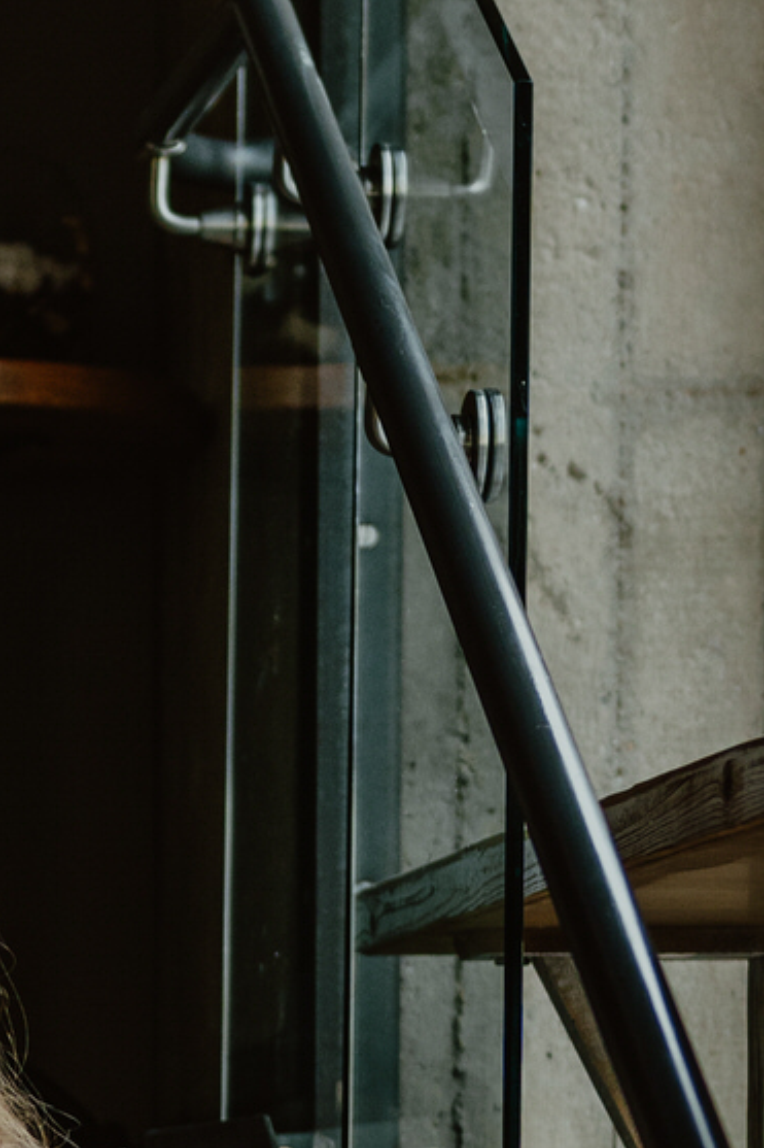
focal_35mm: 163
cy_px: 1548
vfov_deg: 12.2
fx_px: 5192
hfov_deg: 8.2
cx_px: -537
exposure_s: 1/1600
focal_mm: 35
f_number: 2
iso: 400
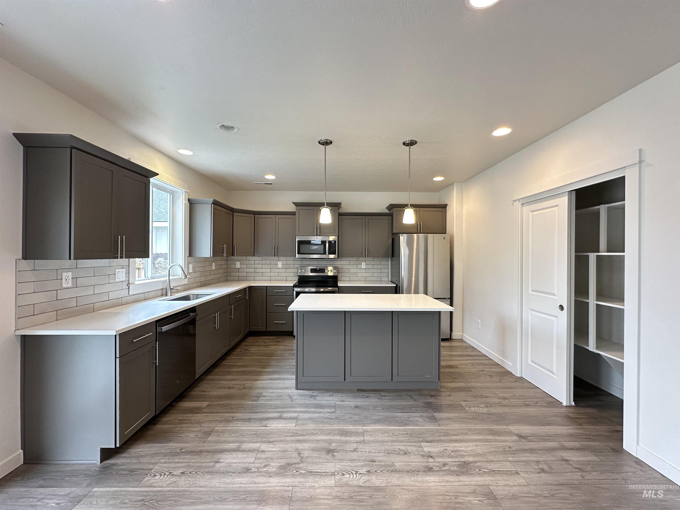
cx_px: 340
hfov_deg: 102.1
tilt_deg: -0.2
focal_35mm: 14
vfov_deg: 85.7
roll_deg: -0.5
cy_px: 255
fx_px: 275
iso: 200
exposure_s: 1/60
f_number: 2.2
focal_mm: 2.22
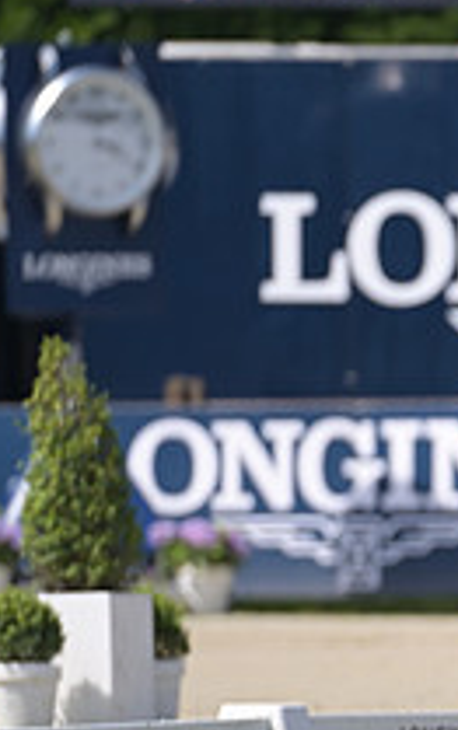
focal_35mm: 1073
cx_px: 993
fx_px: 21385
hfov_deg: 1.2
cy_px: 403
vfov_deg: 2.0
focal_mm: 380
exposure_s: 1/1250
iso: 250
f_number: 5
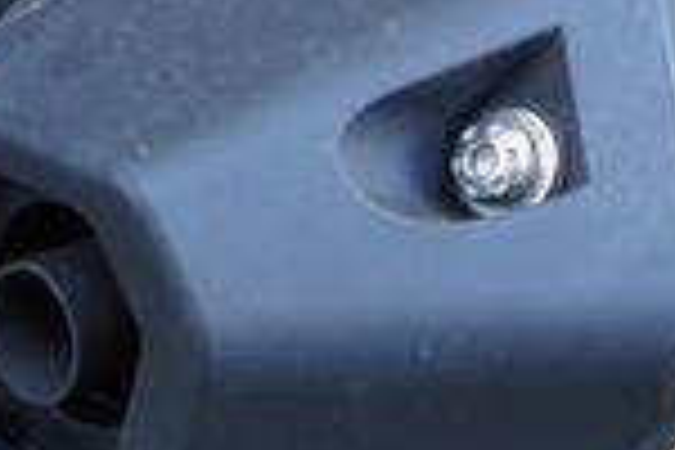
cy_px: 286
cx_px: 810
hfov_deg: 10.6
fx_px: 3562
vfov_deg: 7.2
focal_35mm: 190
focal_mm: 49
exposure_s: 1/160
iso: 640
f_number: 4
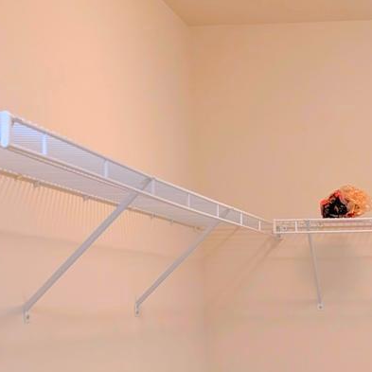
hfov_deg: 19.8
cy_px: 438
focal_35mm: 83
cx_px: 433
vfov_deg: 19.7
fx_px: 1009
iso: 57
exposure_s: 1/24
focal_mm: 6.9
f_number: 1.68
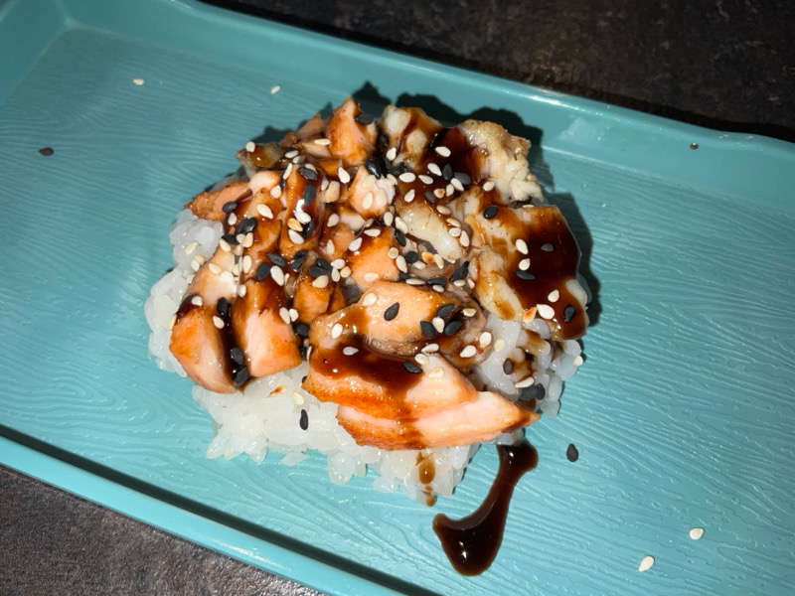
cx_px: 398
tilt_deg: -62.4
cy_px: 298
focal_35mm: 29
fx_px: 666
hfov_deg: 61.7
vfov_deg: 48.2
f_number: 1.8
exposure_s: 1/292
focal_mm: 3
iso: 16
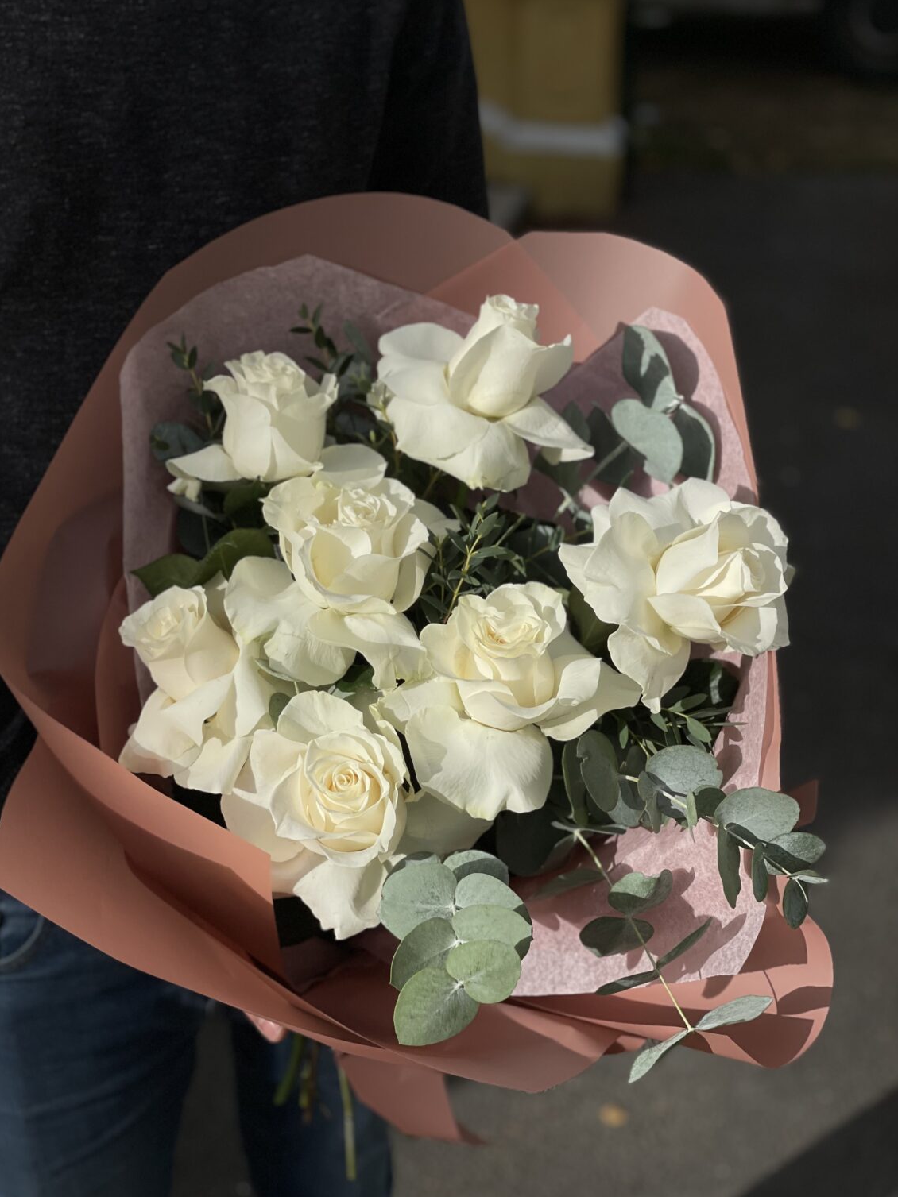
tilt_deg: -24.5
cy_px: 594
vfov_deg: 36.2
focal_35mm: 53
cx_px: 443
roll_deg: +2.8
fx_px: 1833
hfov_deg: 27.5
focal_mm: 6
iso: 32
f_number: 2
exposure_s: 1/5988
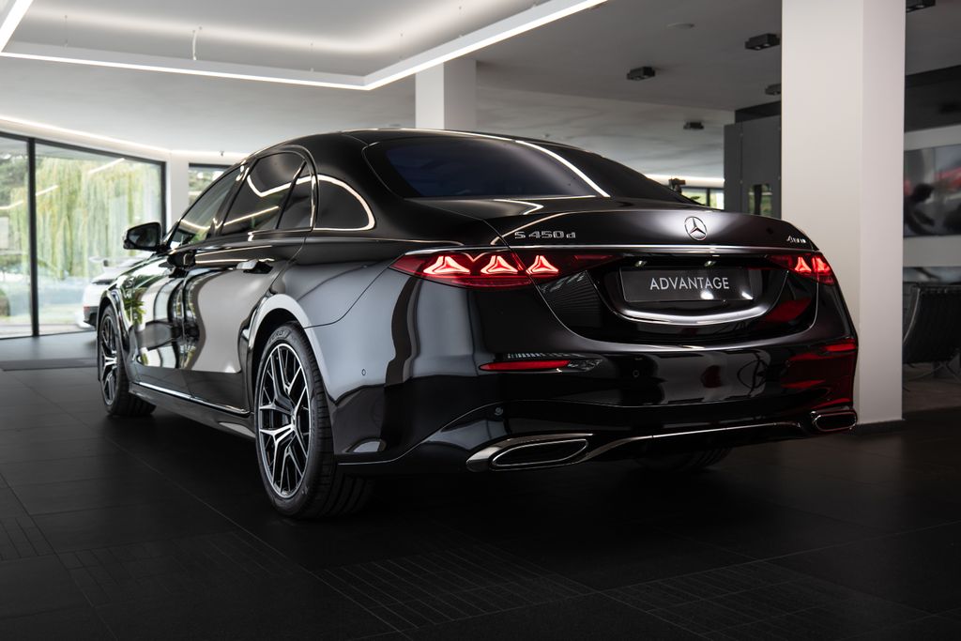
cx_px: 493
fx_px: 1044
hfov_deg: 49.4
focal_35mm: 39
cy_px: 315
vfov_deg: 34.1
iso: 250
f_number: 4.6
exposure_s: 1/50
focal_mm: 37
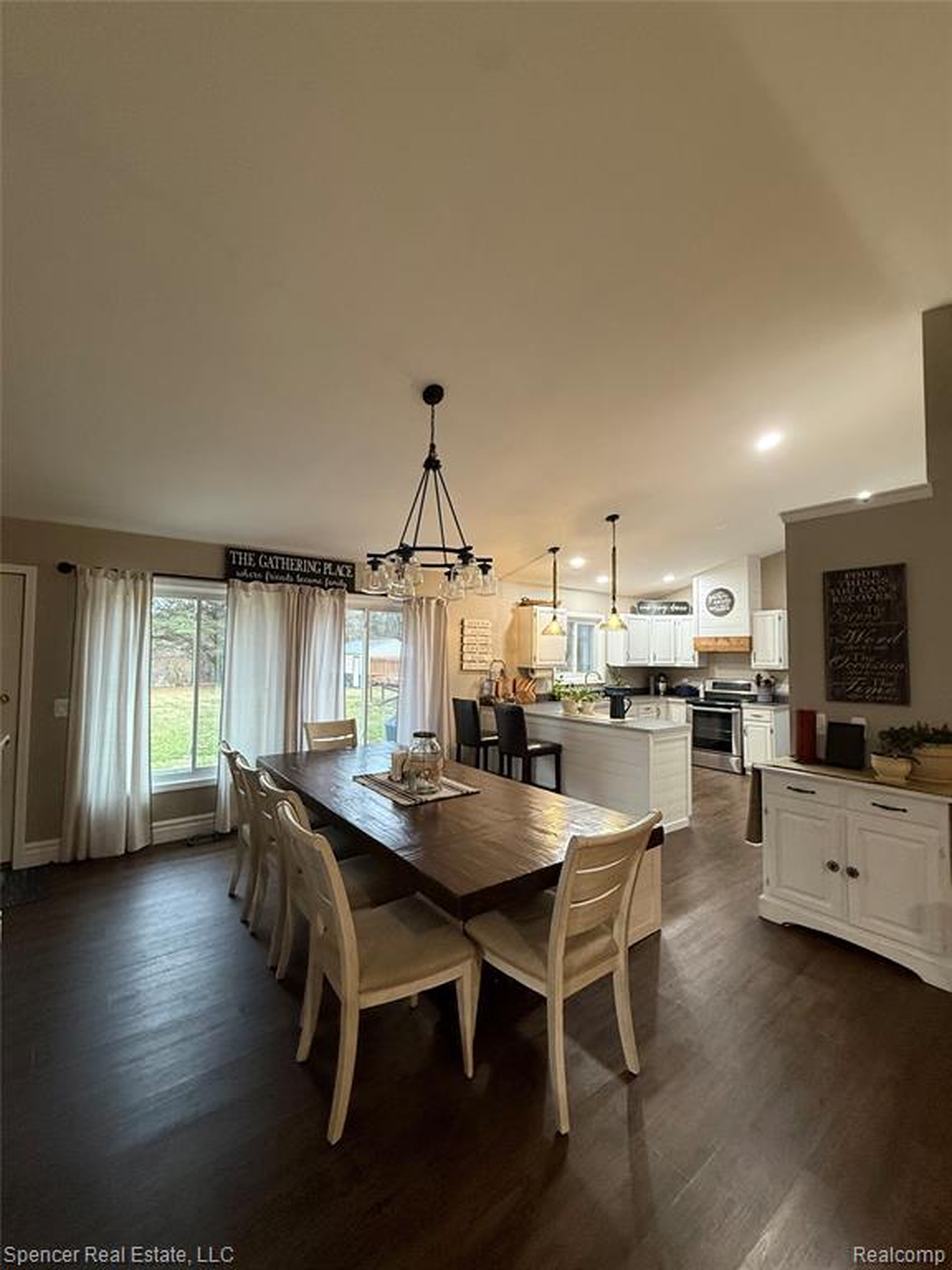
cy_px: 635
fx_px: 513
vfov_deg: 102.1
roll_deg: -1.1
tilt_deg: +3.8
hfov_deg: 85.7
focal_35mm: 14
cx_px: 476
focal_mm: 2.22
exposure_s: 1/60
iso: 500
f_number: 2.2
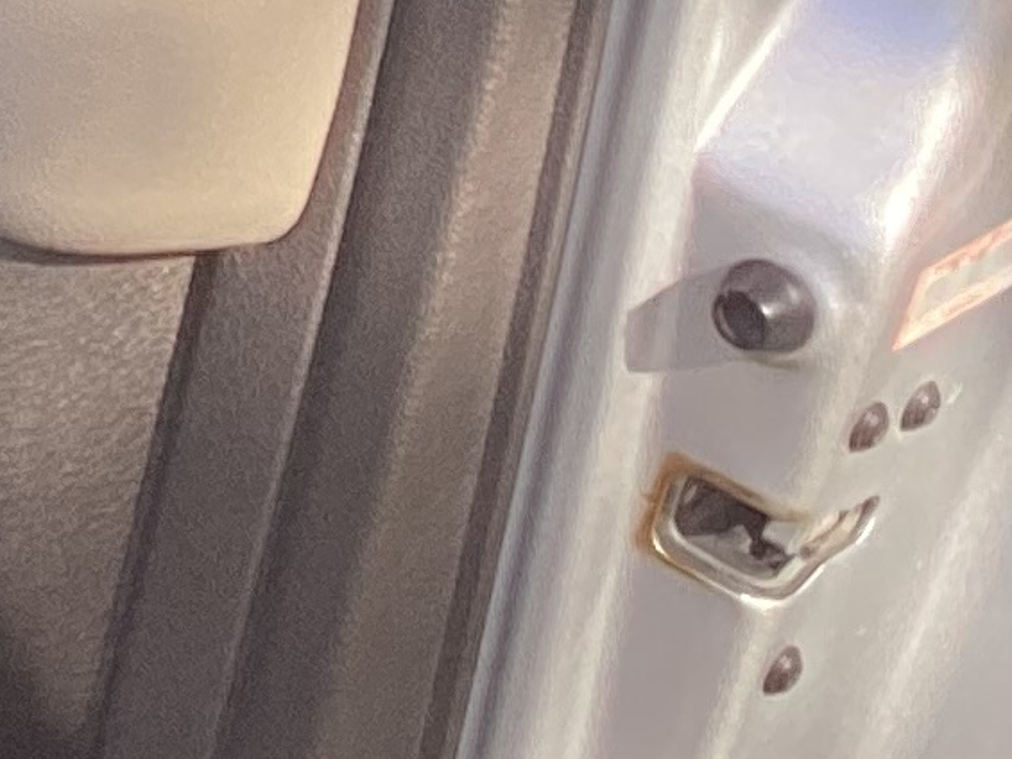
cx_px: -1702
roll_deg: -0.3
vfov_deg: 7.6
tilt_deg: -13.0
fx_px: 5234
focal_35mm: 179
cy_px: -1165
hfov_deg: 9.4
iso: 25
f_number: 2.4
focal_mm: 3.3
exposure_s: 1/229
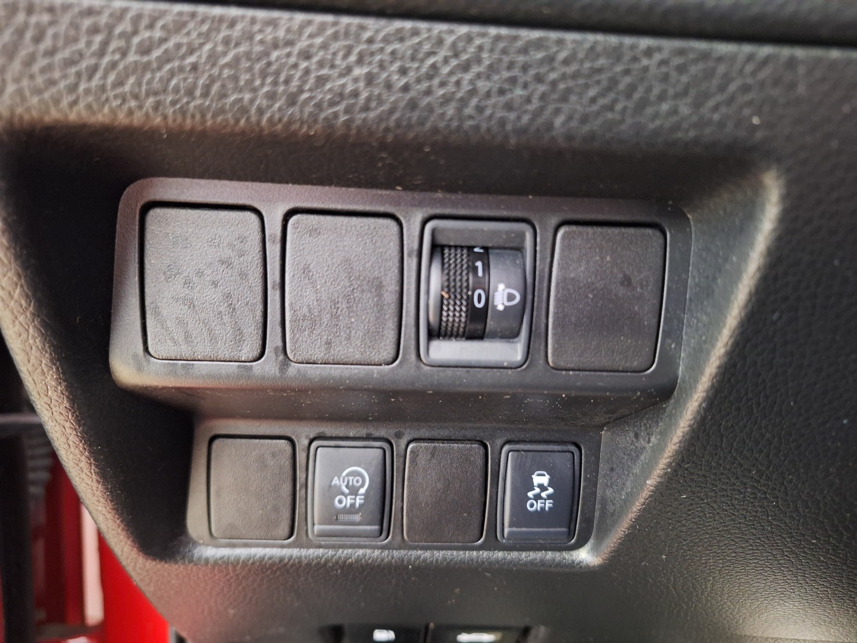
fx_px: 569
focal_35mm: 23
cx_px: 428
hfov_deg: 73.9
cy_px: 322
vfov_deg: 58.9
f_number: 1.8
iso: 1000
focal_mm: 5.54
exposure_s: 1/20
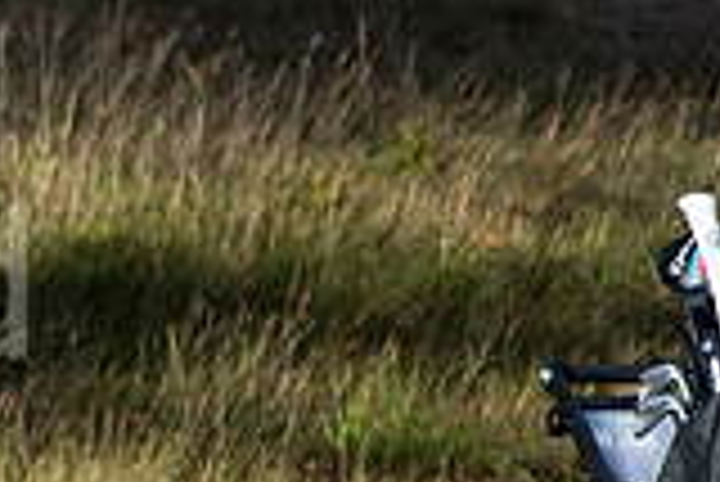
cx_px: -544
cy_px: 327
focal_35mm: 1907
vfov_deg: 0.7
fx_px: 38174
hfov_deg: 1.1
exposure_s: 1/1600
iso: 400
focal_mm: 350
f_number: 5.6
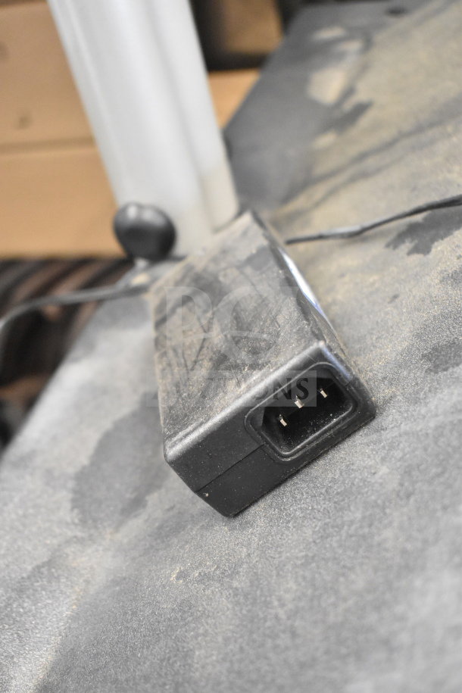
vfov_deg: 45.0
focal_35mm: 44
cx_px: 231
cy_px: 346
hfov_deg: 30.8
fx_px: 837
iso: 6400
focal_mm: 29
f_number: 5
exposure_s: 1/100
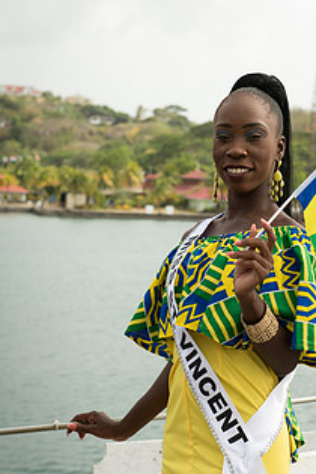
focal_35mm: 100
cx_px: 224
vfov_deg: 20.4
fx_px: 1317
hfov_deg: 13.7
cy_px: 259
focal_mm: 70
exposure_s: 1/160
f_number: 7.1
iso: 100
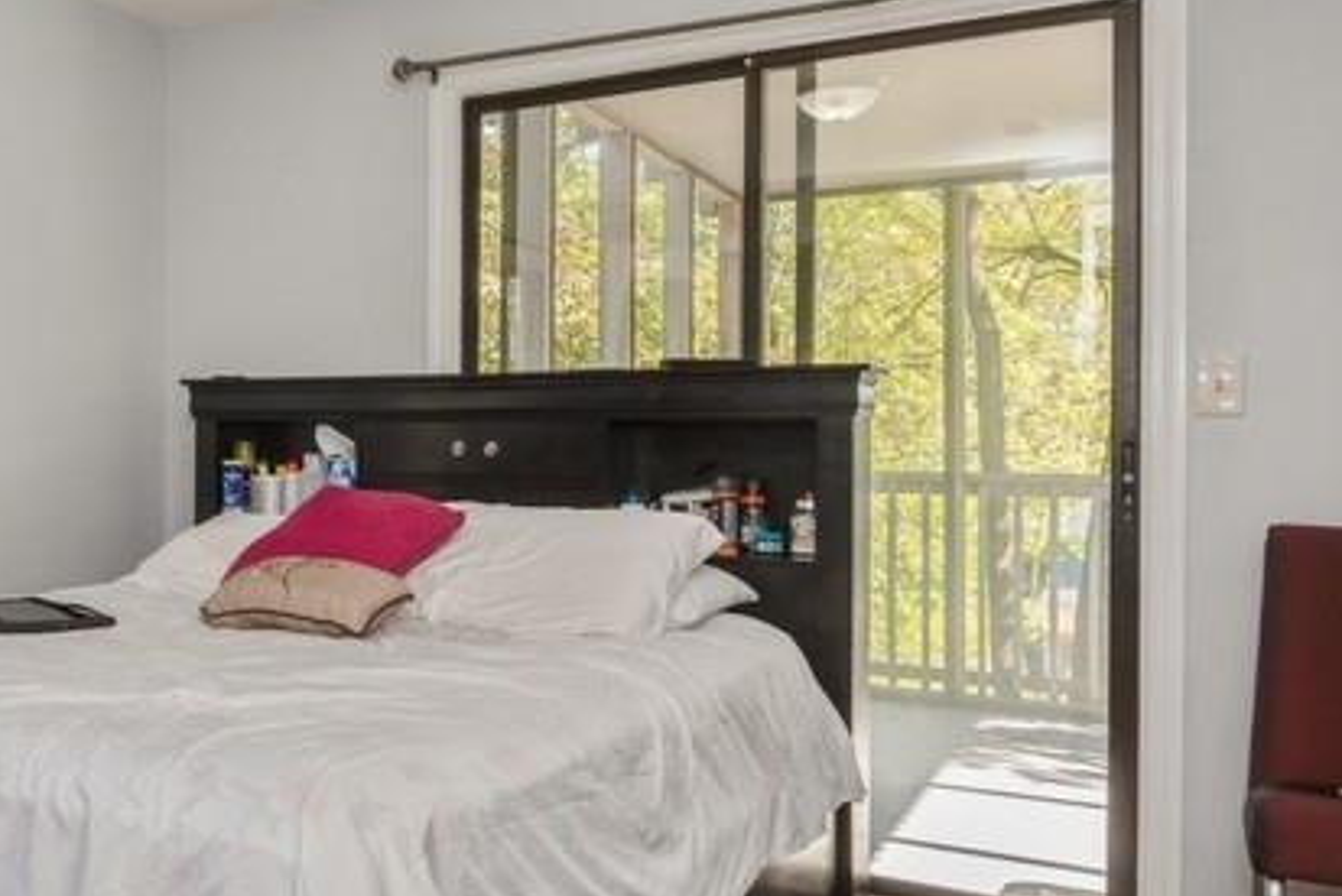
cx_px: 71
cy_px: 425
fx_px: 1380
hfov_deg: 45.6
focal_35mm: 37
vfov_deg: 36.0
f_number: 9
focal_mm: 17
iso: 200
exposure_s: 1/20
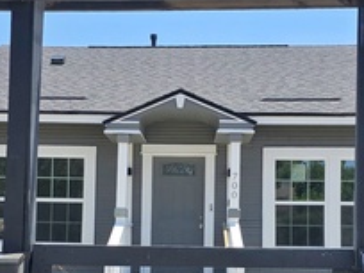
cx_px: 150
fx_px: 757
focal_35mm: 72
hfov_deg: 27.0
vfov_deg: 20.3
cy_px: 203
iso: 12
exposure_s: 1/744
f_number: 1.7
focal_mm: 6.3
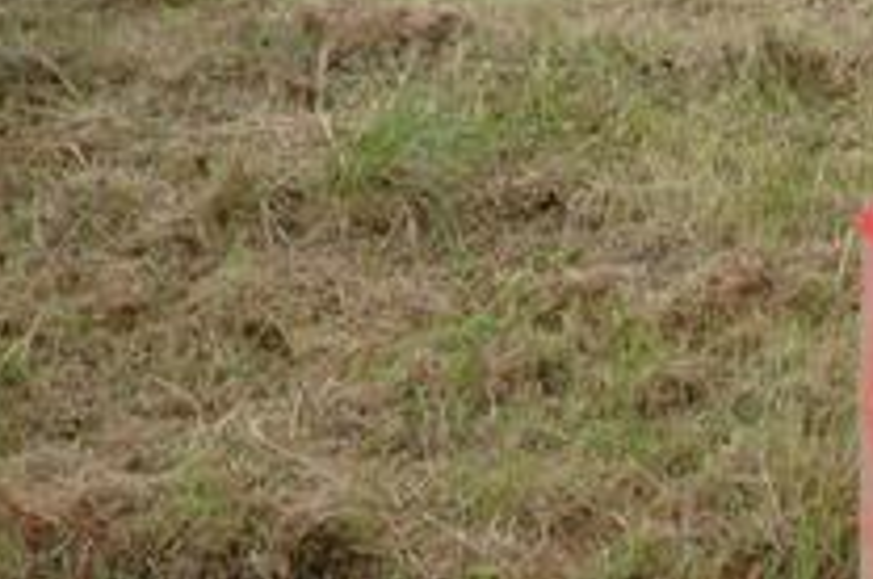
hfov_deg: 2.9
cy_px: 671
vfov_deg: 1.9
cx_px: 1167
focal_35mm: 716
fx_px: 17325
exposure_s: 1/200
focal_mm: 155
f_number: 6
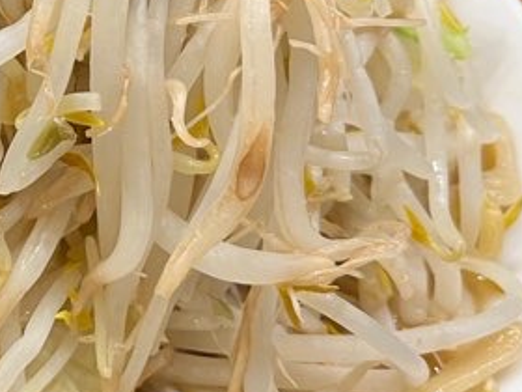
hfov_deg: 19.7
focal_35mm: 93
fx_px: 1402
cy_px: 75
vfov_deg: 15.8
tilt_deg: -43.8
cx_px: -117
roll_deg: +0.7
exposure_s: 1/50
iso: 100
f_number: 1.6
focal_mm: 5.1
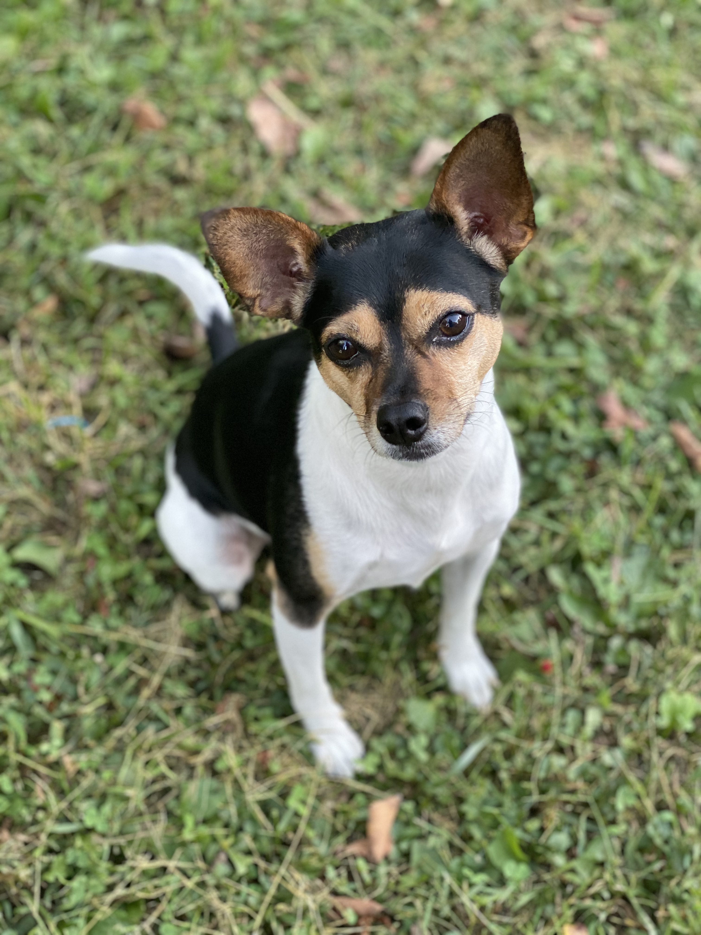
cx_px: 350
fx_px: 1404
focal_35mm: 52
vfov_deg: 36.8
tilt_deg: -54.4
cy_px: 468
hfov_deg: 28.0
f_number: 2
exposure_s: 1/122
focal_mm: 6
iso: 160
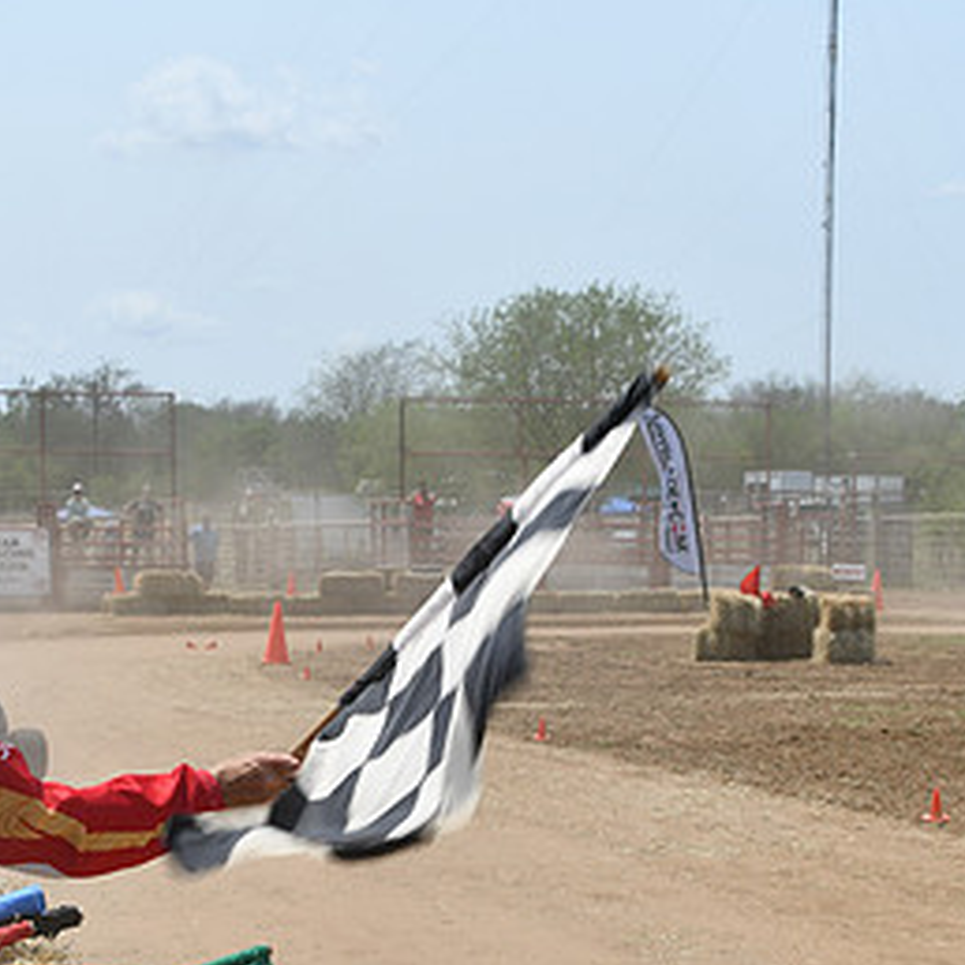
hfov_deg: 19.7
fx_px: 2775
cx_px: 449
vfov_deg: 19.6
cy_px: 716
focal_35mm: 88
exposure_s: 1/400
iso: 100
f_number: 9
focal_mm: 31
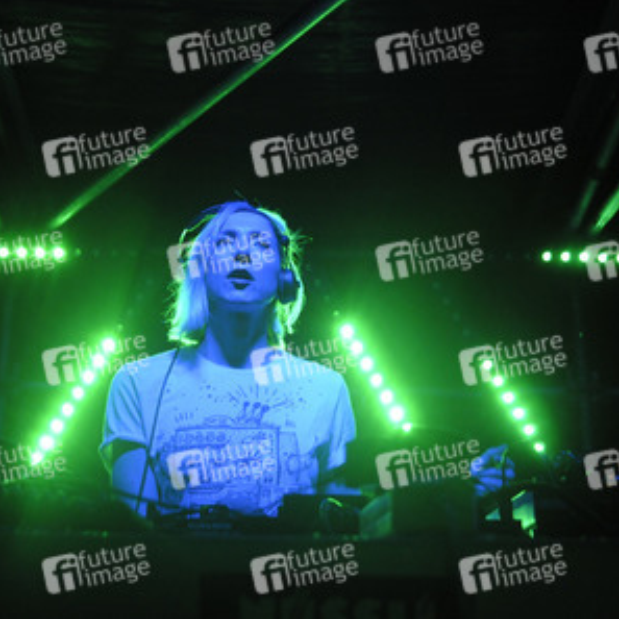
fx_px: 1092
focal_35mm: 54
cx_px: 248
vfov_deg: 31.6
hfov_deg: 31.5
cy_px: 308
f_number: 4.5
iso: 1400
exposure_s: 1/160
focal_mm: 28
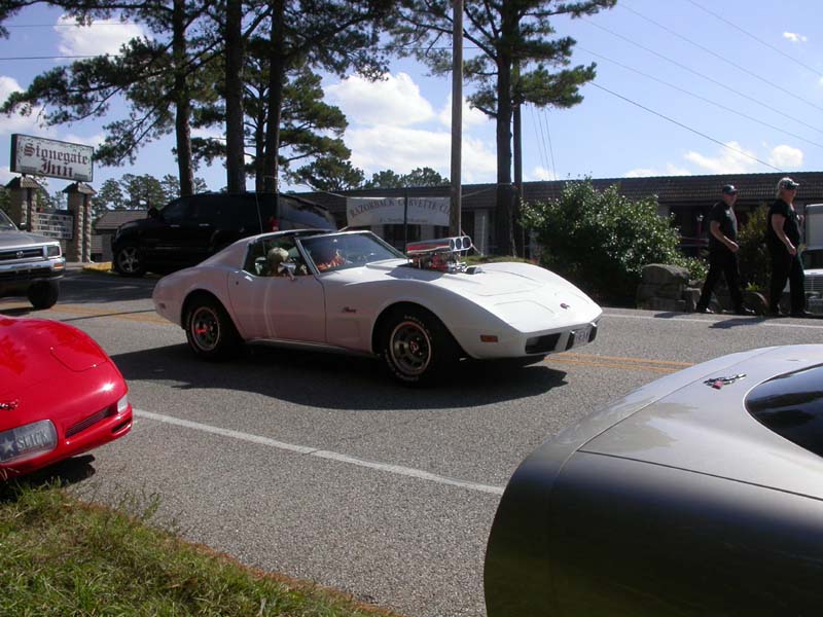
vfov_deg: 37.7
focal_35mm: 38
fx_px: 903
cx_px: 412
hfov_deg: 49.0
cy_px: 308
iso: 100
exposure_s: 1/419
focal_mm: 7.85
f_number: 7.5
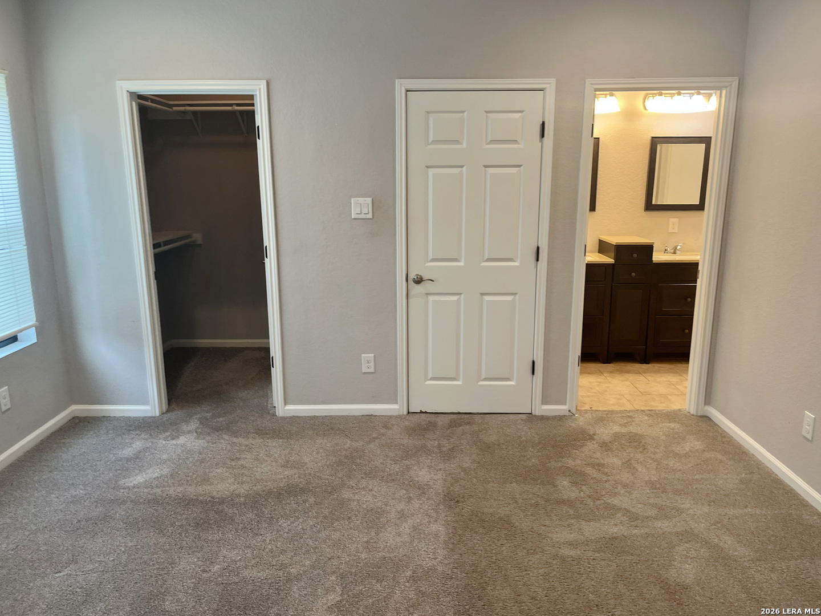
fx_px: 617
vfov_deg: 53.1
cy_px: 308
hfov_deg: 67.3
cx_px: 410
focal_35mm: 26
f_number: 1.6
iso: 80
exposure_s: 1/60
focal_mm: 5.1
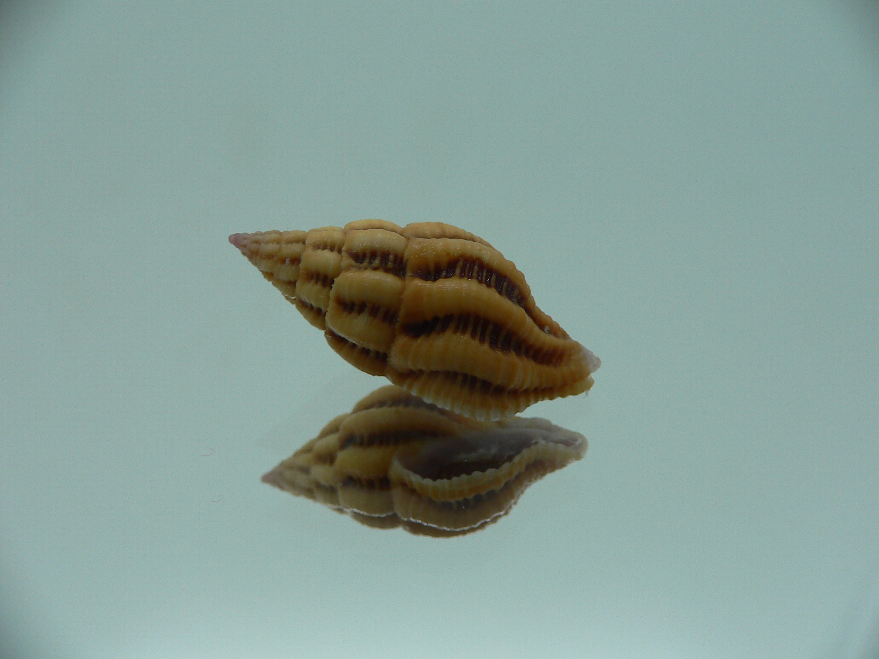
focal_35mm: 35
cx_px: 440
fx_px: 889
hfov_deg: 52.6
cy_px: 330
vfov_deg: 40.7
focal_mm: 4.6
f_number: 2.8
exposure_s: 1/60
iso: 80
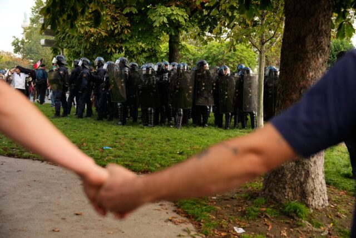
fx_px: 445
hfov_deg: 43.6
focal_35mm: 45
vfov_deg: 29.9
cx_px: 178
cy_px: 119
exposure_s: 1/800
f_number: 3.5
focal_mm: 45
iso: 800
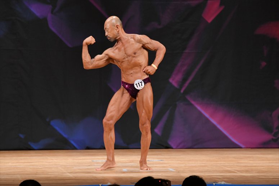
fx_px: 2324
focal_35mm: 300
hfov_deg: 6.9
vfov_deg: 4.6
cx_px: 140
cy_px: 93
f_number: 5.6
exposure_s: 1/400
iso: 3200
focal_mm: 200
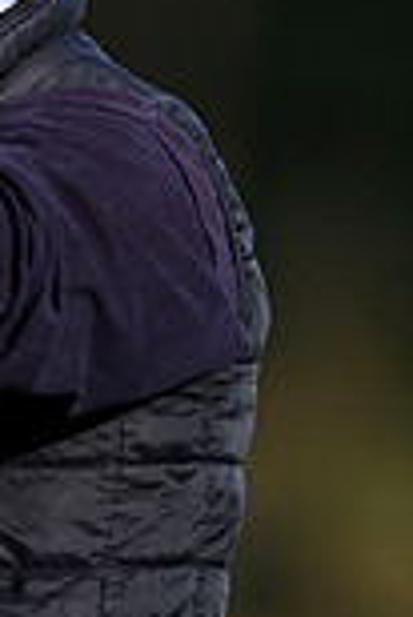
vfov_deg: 1.0
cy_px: 235
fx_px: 34268
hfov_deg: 0.7
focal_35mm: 1996
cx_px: -30
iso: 500
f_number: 3.2
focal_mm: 400
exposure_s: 1/6400
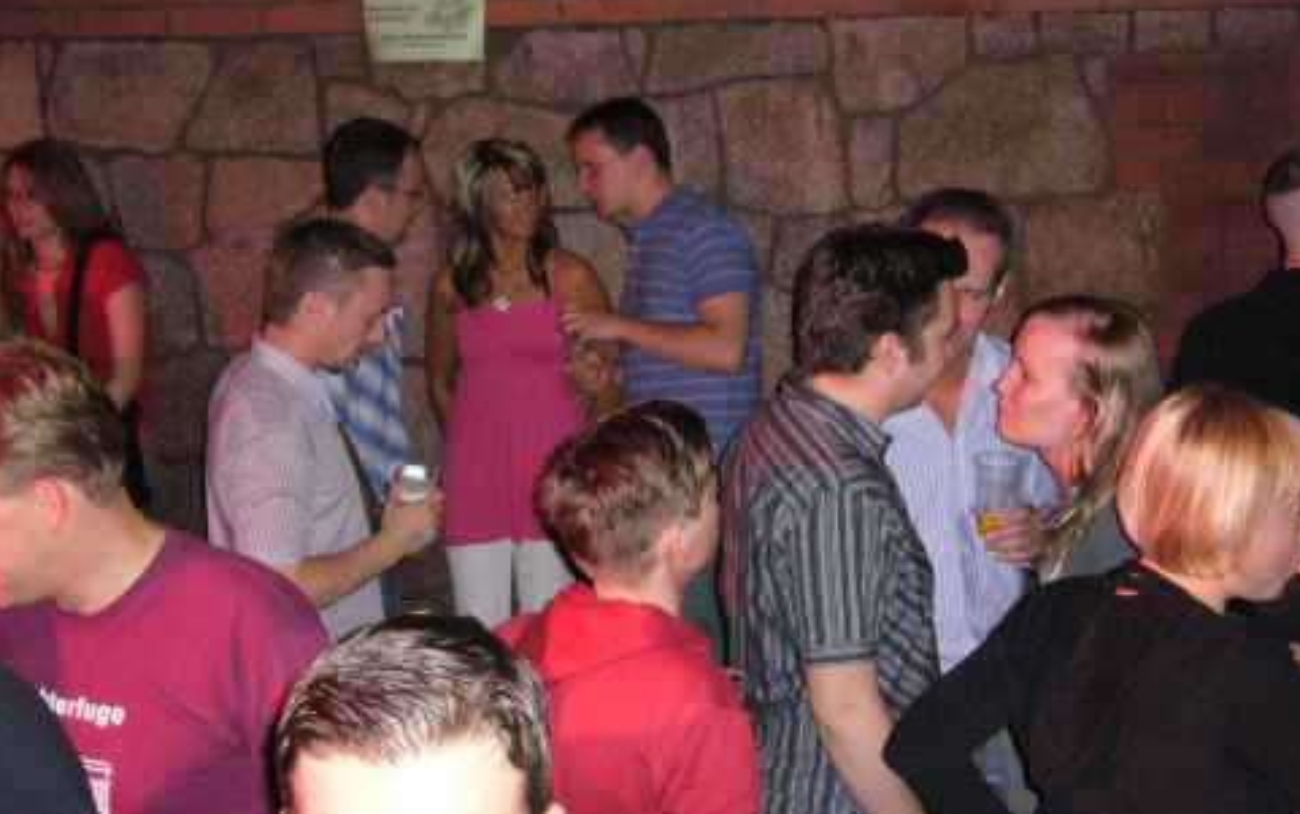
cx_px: 592
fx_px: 1914
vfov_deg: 23.9
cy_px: 266
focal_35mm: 54
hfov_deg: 37.5
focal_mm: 5.8
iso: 400
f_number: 2.8
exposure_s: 1/60
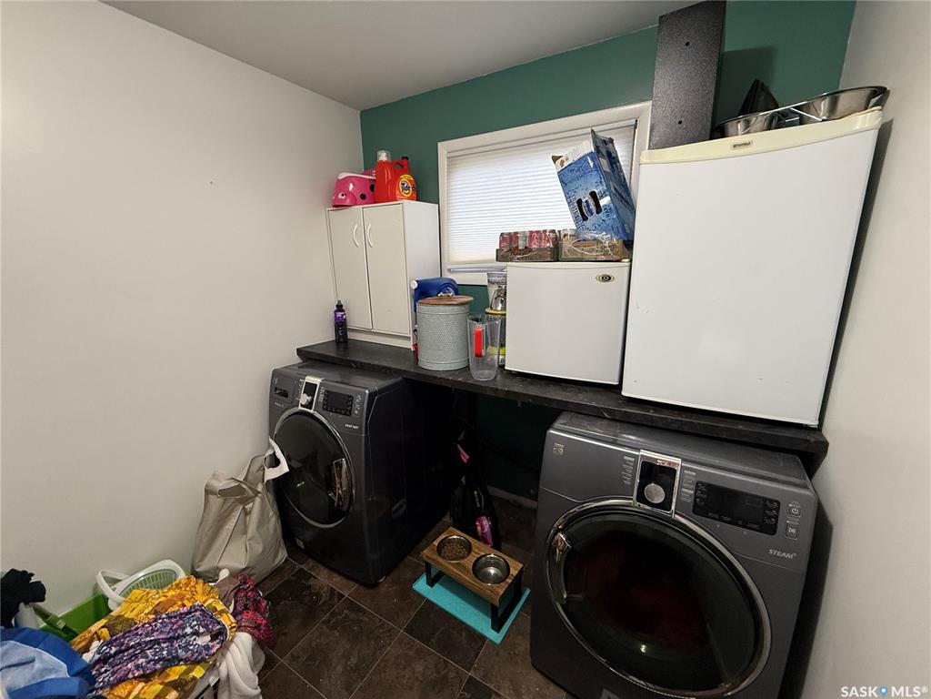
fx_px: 377
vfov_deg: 85.7
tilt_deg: -13.3
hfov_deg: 102.1
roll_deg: +1.0
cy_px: 350
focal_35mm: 14
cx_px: 466
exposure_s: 1/60
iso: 320
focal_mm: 2.22
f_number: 2.2
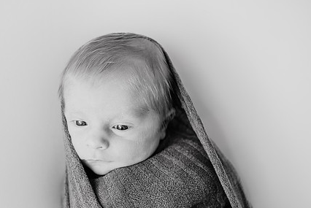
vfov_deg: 20.0
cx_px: 123
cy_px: 127
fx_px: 588
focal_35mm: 68
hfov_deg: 29.5
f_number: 2.5
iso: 100
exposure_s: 1/160
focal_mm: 50
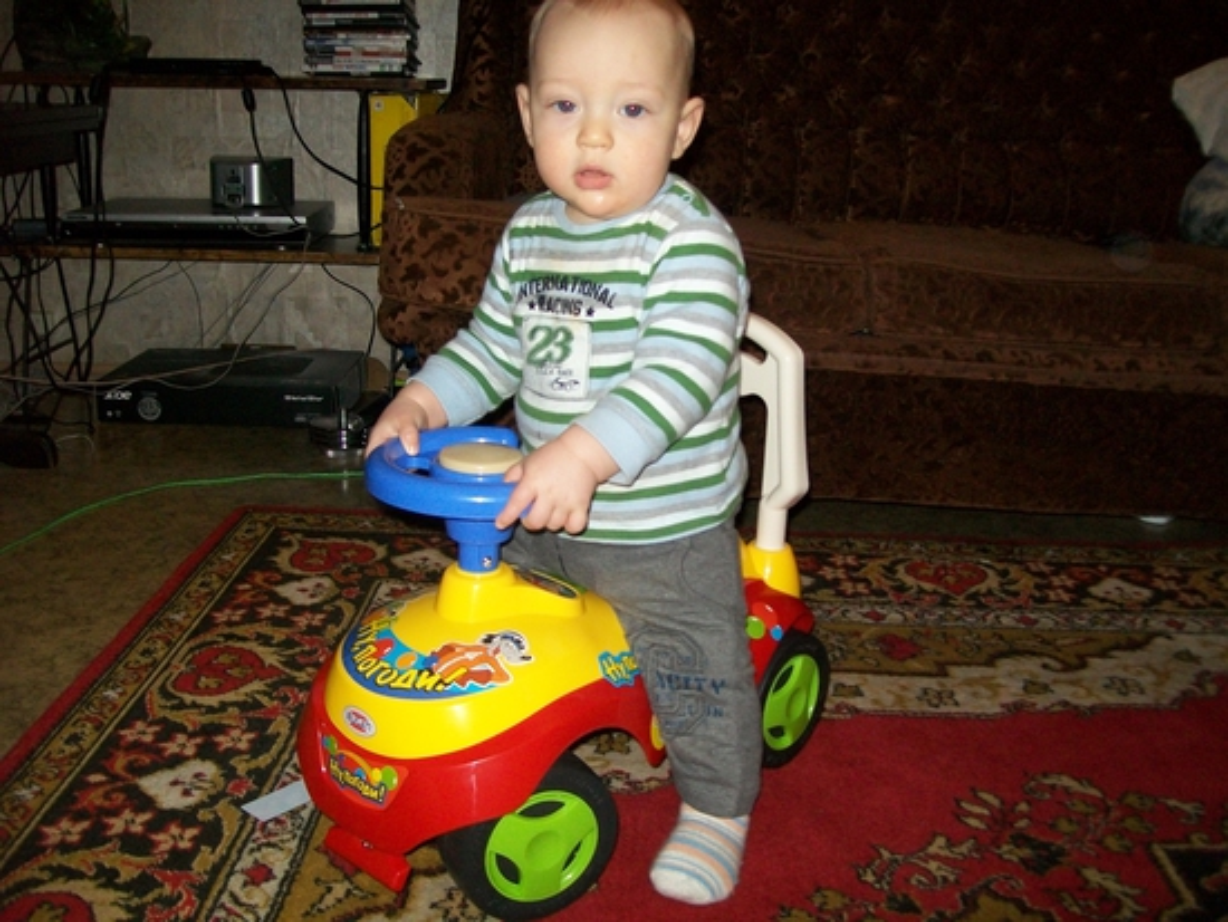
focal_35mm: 34
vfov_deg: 41.8
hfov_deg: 53.9
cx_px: 614
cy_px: 461
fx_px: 1207
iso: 160
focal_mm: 6.1
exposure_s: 1/60
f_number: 2.7
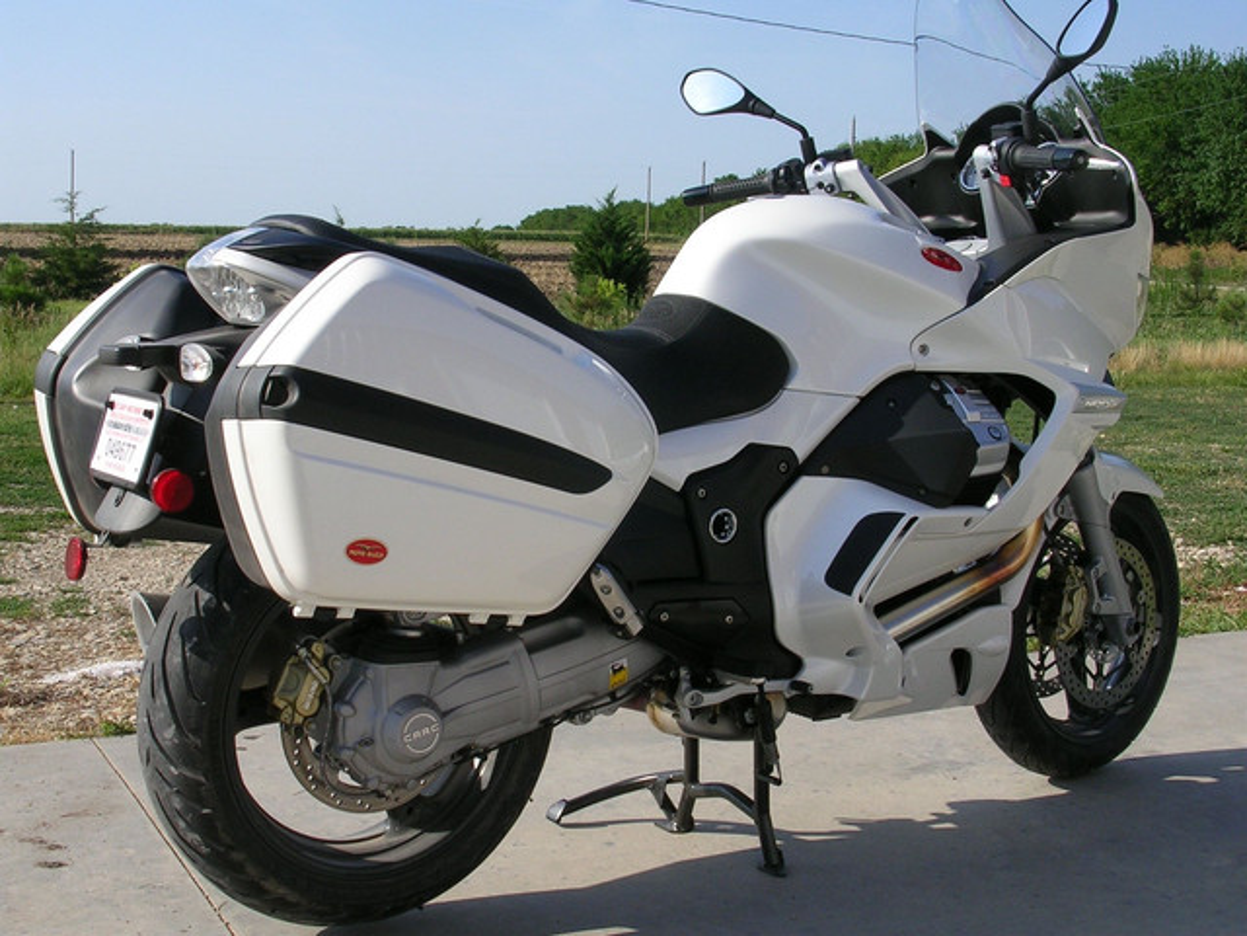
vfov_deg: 29.7
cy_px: 468
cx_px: 624
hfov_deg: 38.9
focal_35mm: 49
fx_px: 1765
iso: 50
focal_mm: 7.5
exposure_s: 1/257
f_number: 6.2
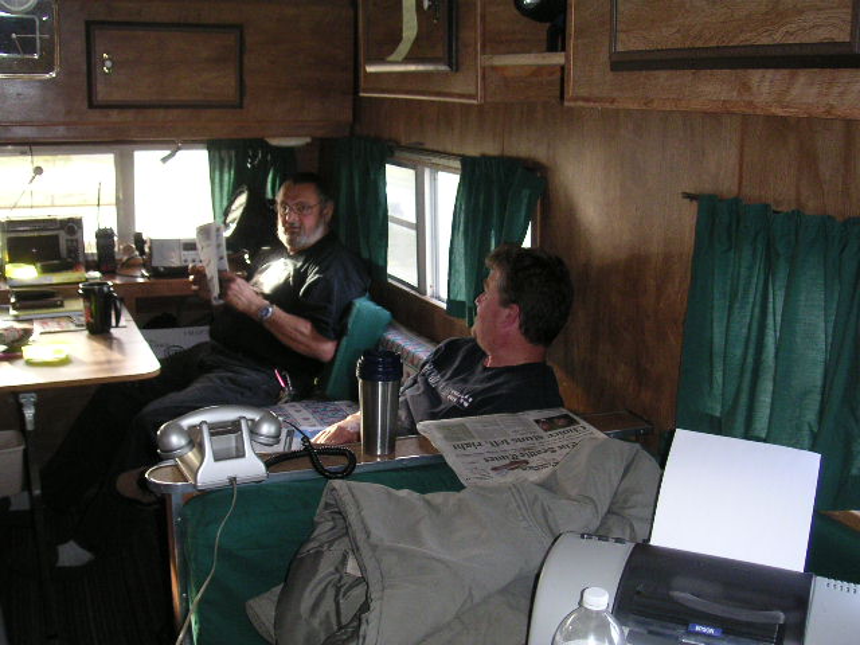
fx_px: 944
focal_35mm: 38
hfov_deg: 49.0
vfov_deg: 37.7
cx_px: 430
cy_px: 322
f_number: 2.8
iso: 160
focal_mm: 6
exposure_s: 1/45
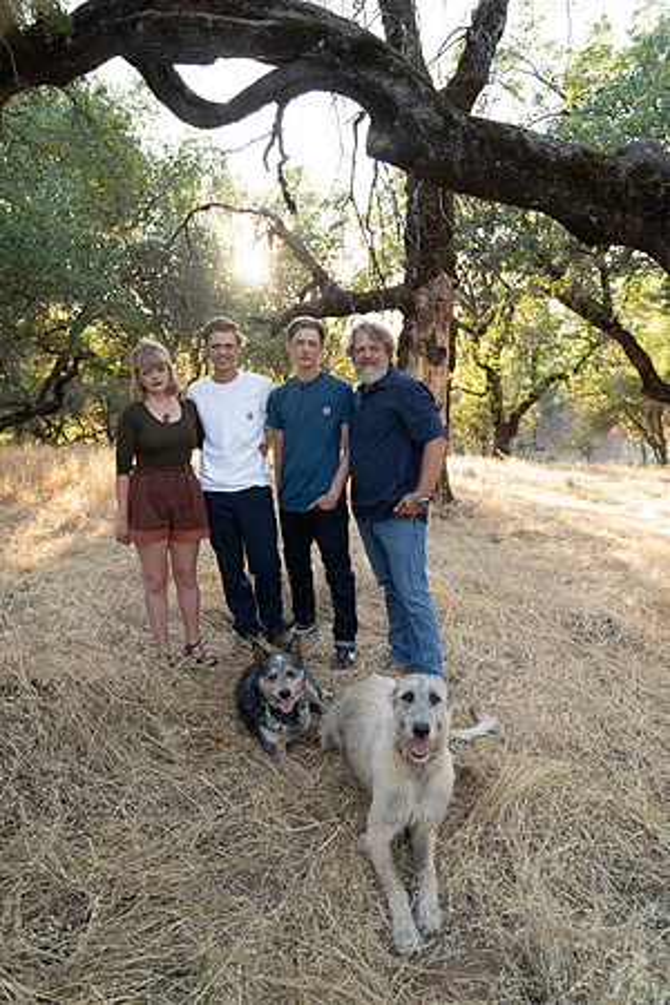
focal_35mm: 26
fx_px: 726
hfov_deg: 49.6
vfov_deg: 69.4
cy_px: 502
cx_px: 335
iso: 250
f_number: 2.8
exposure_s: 1/160
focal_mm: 26
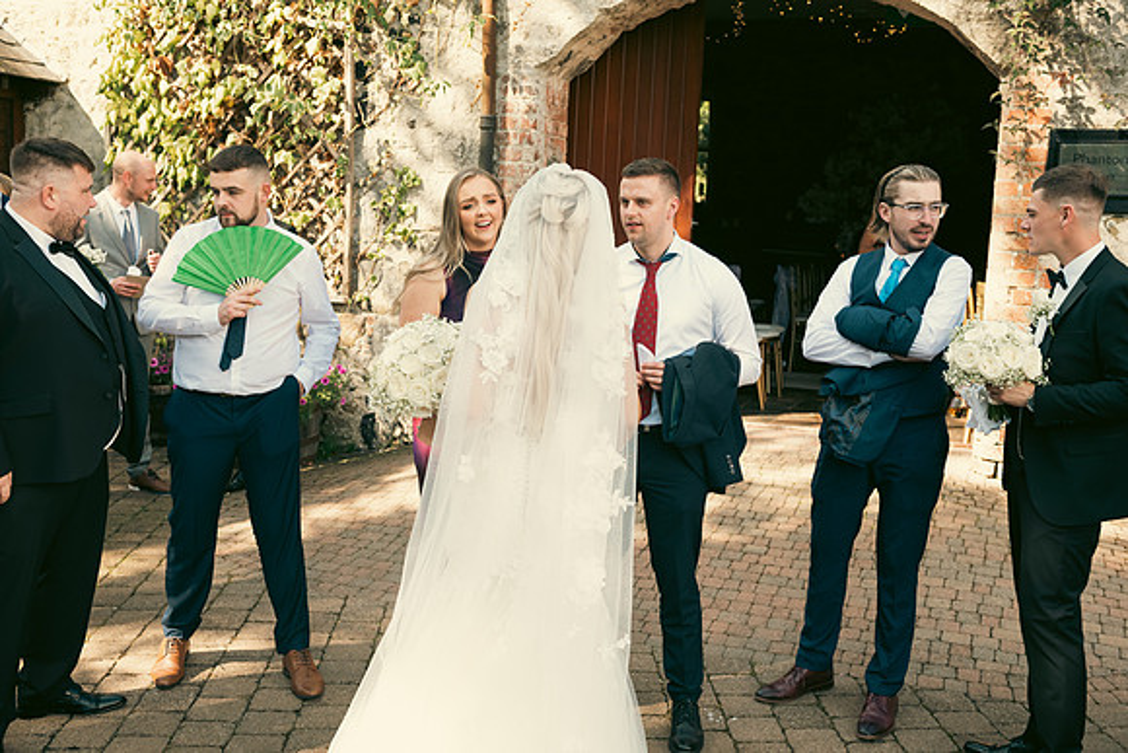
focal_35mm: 38
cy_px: 376
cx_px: 564
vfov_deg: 35.1
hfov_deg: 50.7
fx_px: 1191
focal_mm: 38
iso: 160
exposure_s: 1/160
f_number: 5
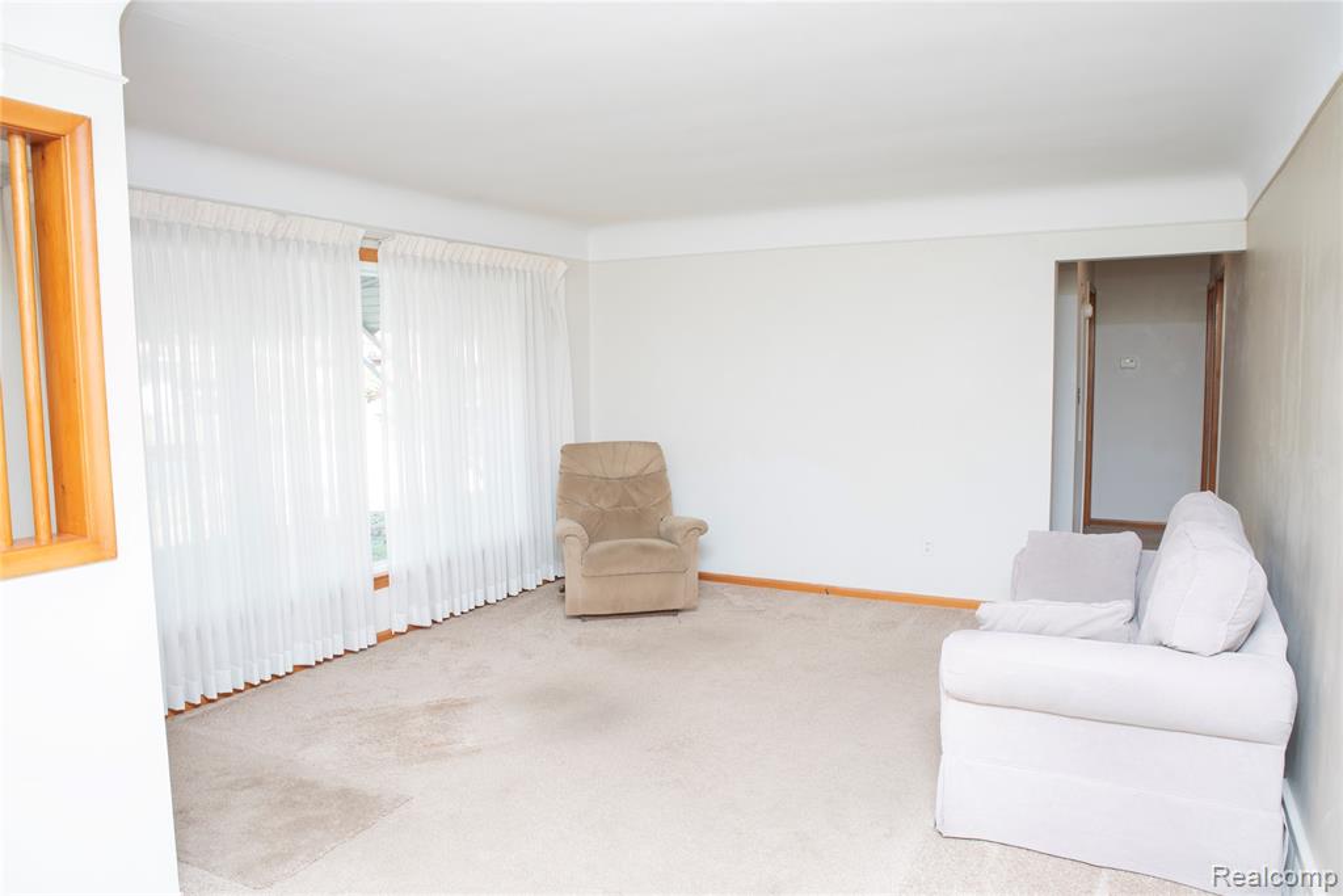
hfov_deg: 73.7
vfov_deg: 53.1
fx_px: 895
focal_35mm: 24
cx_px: 672
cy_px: 448
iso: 1000
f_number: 5.6
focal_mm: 24
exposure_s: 1/200
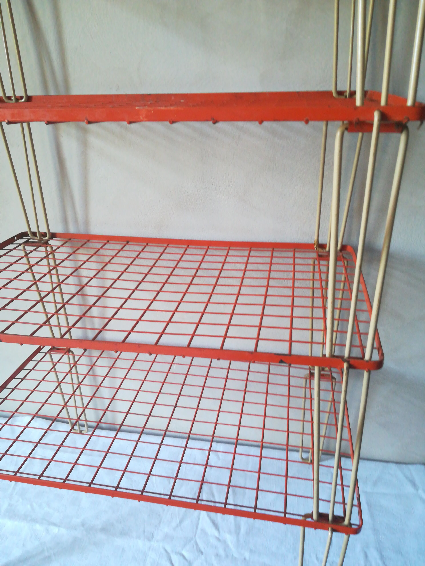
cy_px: 283
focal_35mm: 26
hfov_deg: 53.1
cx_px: 212
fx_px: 426
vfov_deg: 67.3
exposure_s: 1/25
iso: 320
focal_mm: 3.83
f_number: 2.2
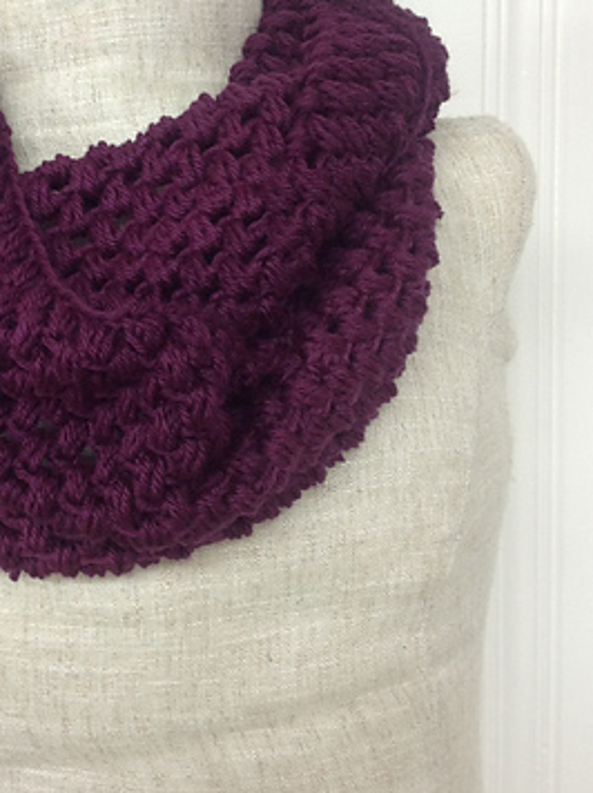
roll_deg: +3.7
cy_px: 283
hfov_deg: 22.9
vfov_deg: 30.6
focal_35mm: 63
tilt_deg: -10.0
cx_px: 125
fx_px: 1442
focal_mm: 4.28
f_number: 2.4
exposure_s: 1/15
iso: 100
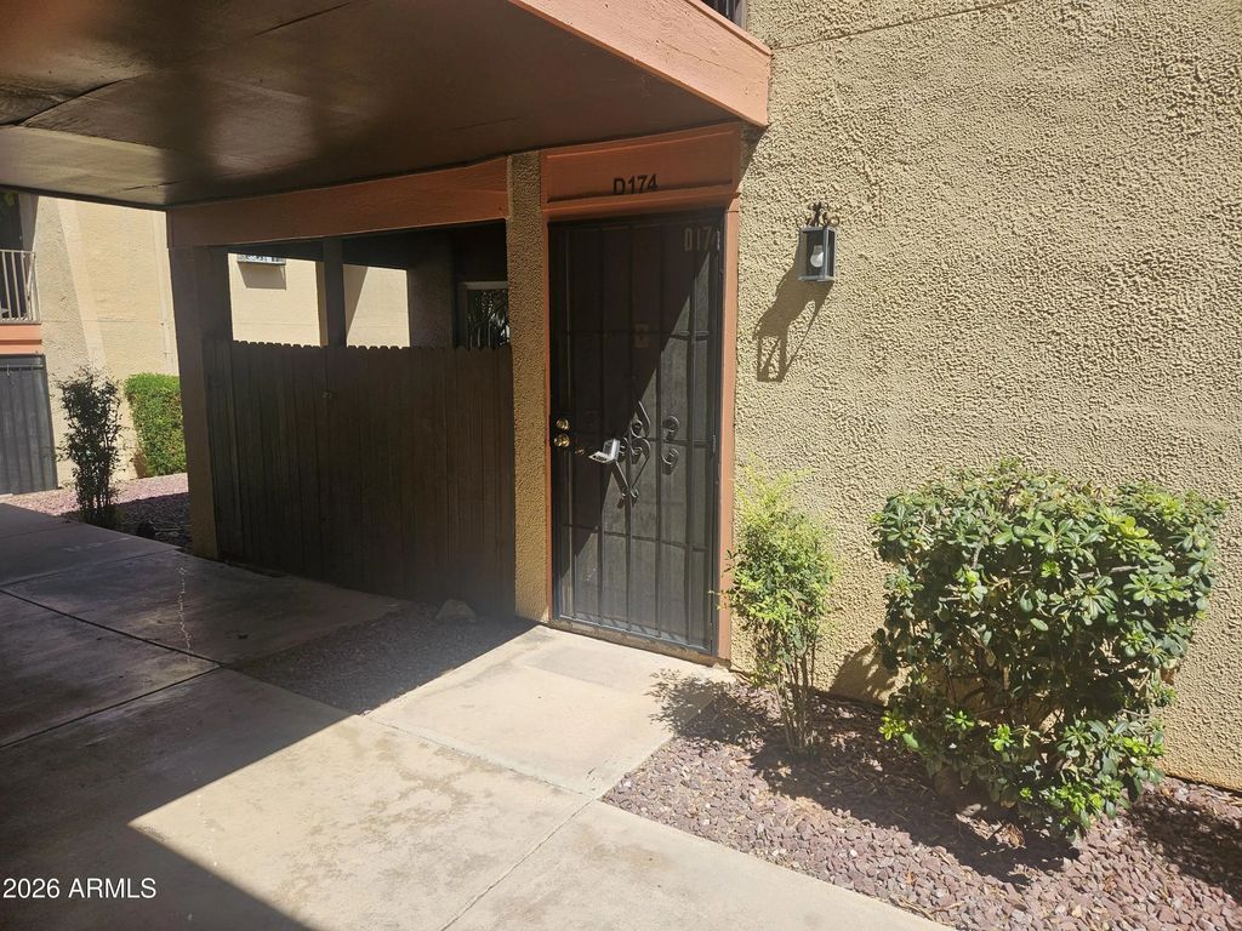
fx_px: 825
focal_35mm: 23
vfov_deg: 58.9
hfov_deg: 73.9
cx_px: 621
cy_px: 466
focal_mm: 5.4
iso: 25
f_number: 1.8
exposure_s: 1/1425
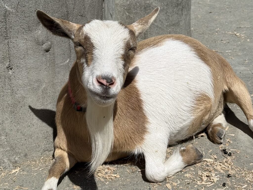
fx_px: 351
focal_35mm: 48
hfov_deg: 39.7
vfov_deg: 30.3
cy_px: 95
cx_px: 126
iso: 64
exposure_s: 1/11364
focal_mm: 6.76
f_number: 1.78
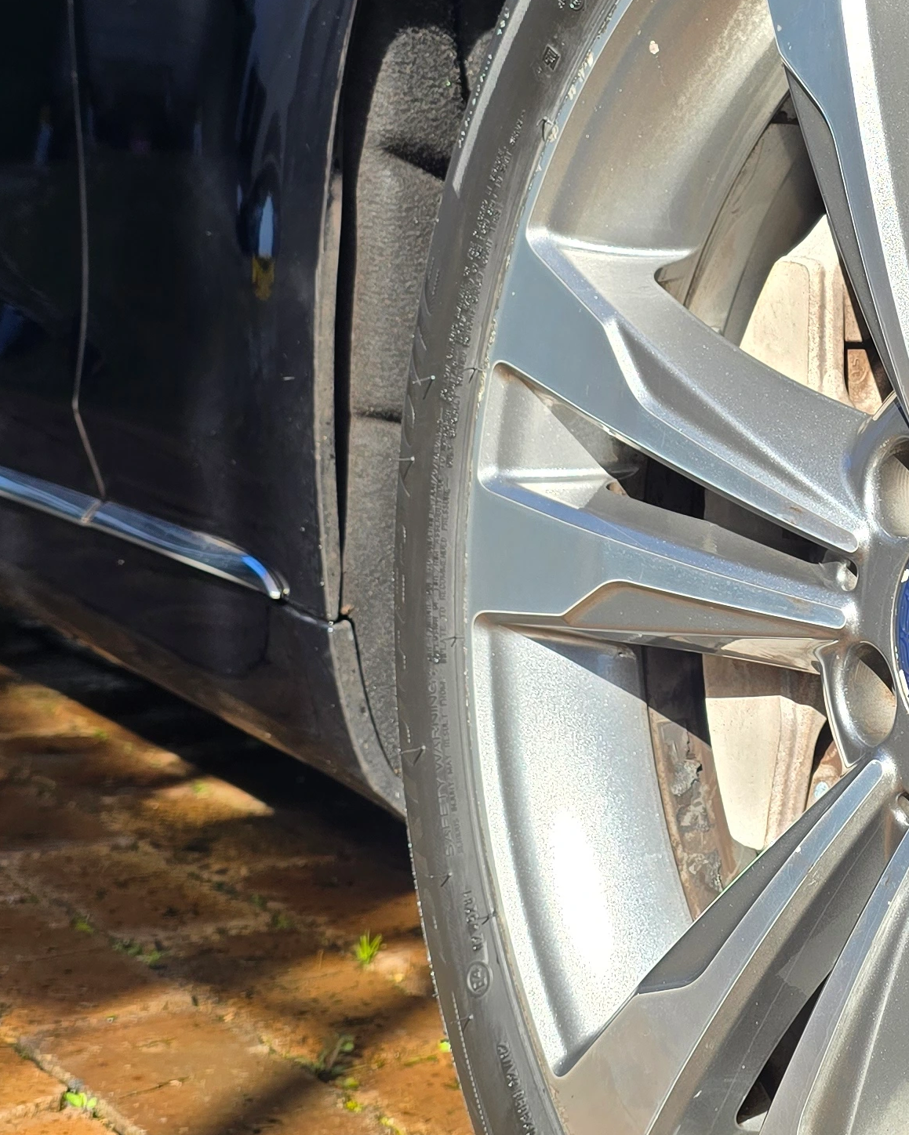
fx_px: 2084
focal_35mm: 62
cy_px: 309
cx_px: 843
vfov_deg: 30.1
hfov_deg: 23.8
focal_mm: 6.3
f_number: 1.7
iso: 12
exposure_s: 1/315
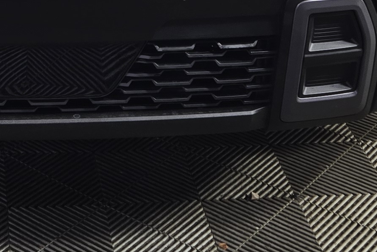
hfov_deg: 18.9
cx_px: 61
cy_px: -178
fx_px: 1120
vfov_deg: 11.9
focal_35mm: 107
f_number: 1.8
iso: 80
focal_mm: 5.4
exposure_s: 1/120
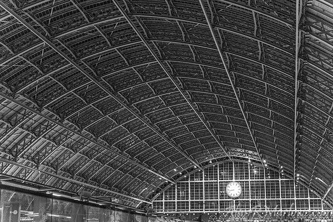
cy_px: 111
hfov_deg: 34.5
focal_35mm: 58
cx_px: 166
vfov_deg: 23.4
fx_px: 537
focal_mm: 58
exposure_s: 1/160
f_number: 4
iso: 12800
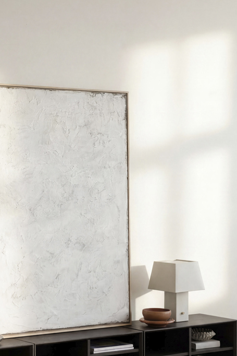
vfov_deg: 19.9
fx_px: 1007
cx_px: 72
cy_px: 258
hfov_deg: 13.4
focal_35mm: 102
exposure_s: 1/13
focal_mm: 58
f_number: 7.1
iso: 320
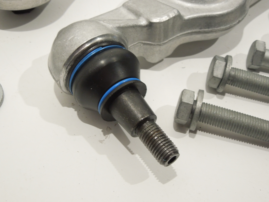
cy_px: 101
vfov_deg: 33.6
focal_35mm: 43
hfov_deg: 43.9
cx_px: 134
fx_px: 334
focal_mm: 7.8
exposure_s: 1/30
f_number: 3.9
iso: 400
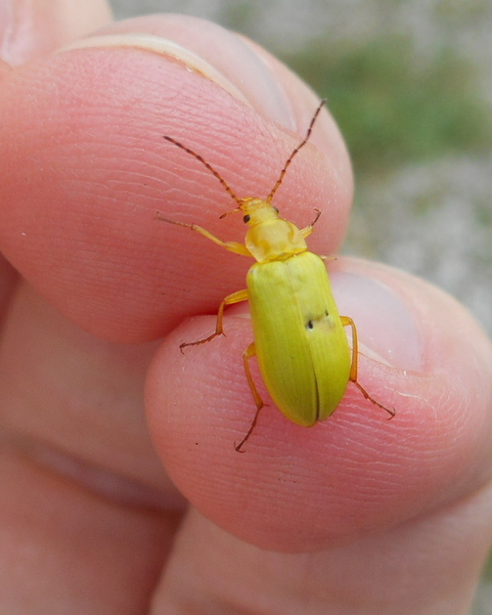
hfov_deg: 33.4
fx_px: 819
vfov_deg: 41.2
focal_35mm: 45
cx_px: 258
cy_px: 306
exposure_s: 1/250
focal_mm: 6
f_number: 4.2
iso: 80
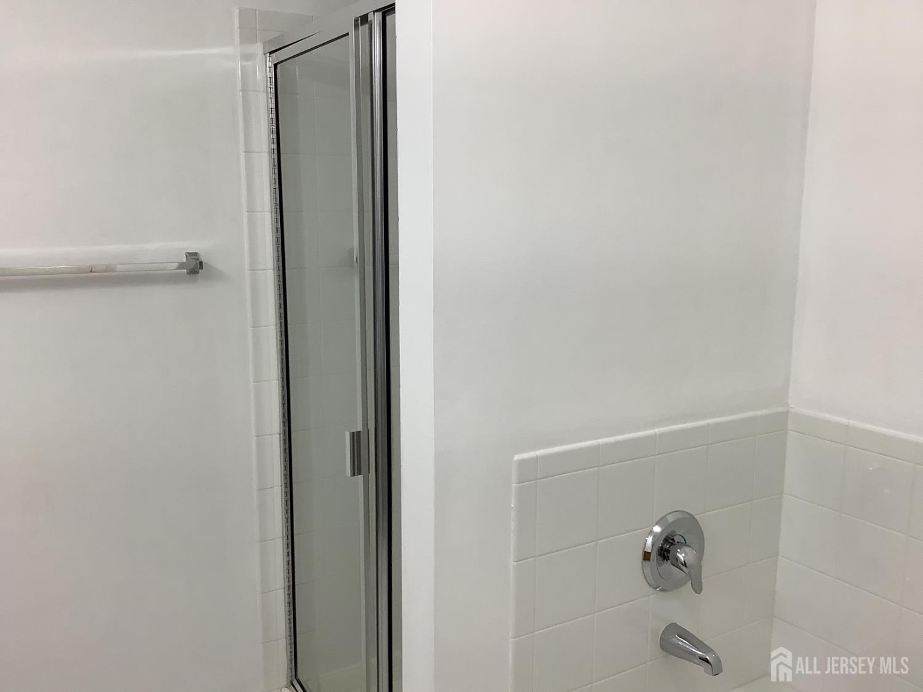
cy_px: 346
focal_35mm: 31
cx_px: 462
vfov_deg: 45.4
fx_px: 827
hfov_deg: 58.4
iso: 80
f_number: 2.4
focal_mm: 3.3
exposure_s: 1/100
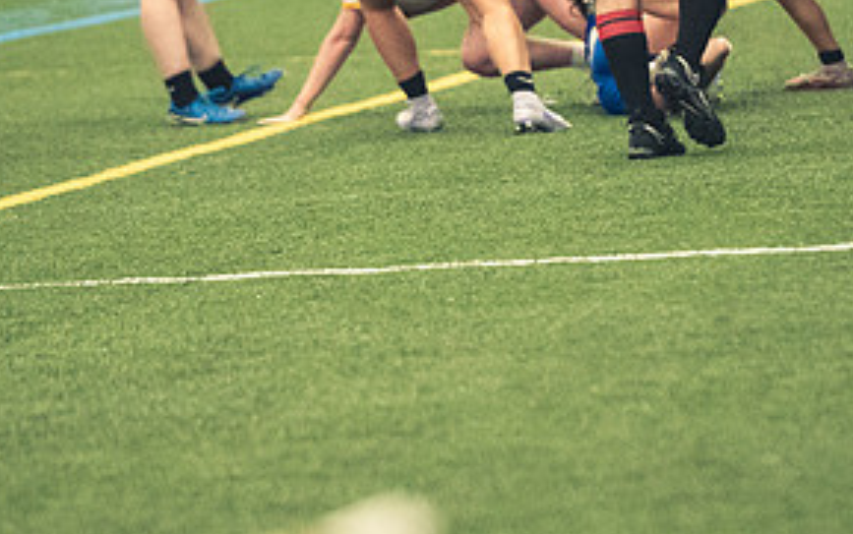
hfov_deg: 3.4
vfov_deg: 2.1
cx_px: 531
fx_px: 14259
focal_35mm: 613
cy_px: 207
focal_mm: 200
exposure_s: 1/500
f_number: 2.8
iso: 12800
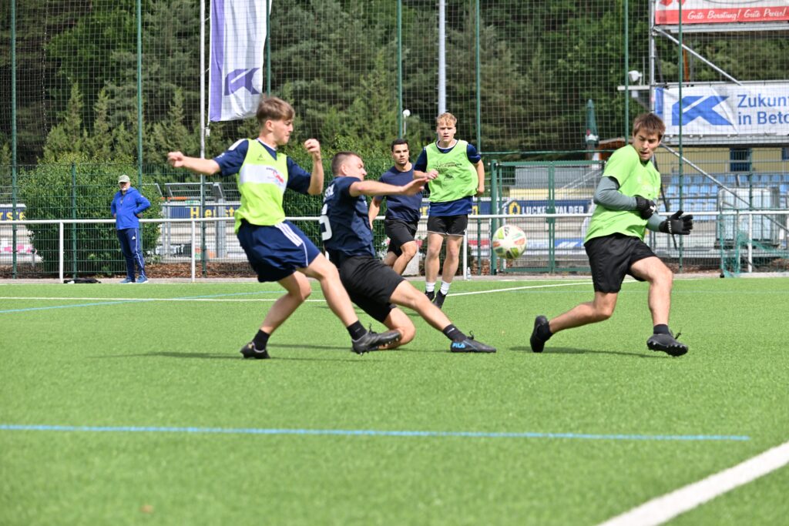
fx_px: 3288
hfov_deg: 13.7
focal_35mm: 150
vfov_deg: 9.2
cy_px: 263
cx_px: 394
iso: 280
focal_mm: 150
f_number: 5
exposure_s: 1/1600
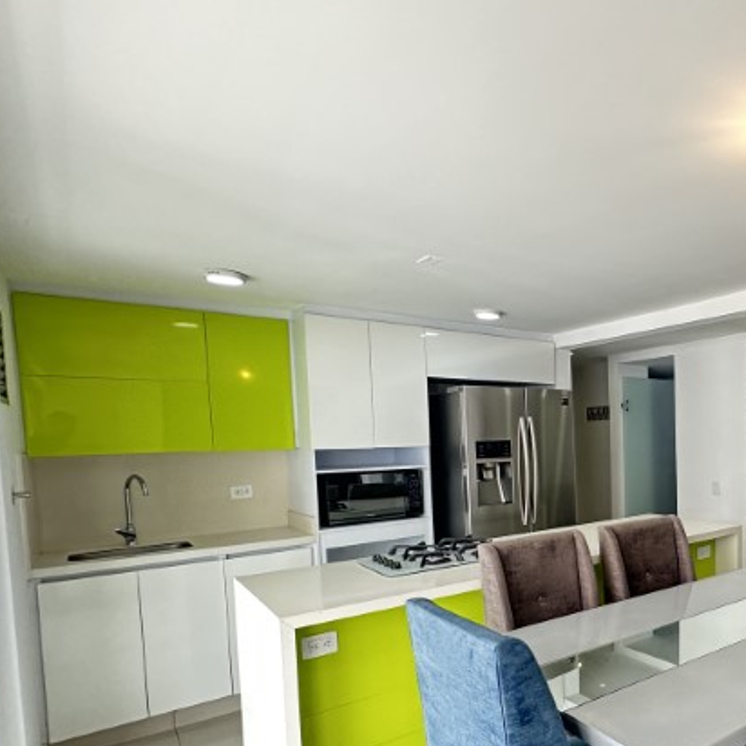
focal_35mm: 24
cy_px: 469
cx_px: 672
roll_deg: +0.2
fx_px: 585
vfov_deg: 64.0
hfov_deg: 56.2
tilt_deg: -3.1
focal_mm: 2.22
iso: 160
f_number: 2.2
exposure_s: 1/99
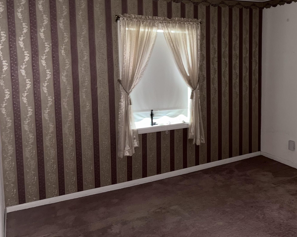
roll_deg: +0.3
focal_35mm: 36
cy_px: 85
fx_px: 316
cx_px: 224
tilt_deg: -6.2
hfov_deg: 48.3
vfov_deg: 40.8
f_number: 1.78
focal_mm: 6.76
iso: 160
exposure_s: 1/4
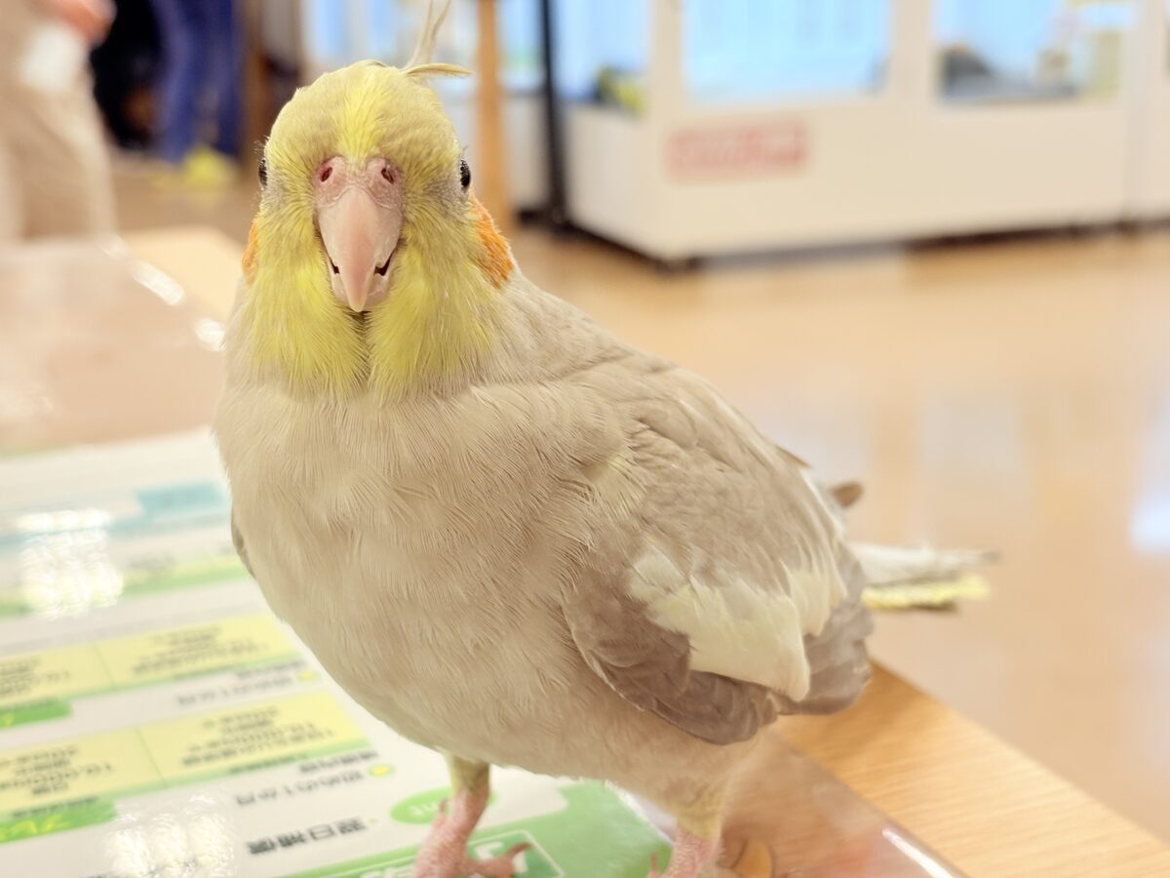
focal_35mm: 52
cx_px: 585
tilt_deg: -15.5
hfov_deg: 36.8
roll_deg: +1.7
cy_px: 439
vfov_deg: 28.0
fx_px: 1758
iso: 80
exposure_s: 1/100
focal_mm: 5.96
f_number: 1.6
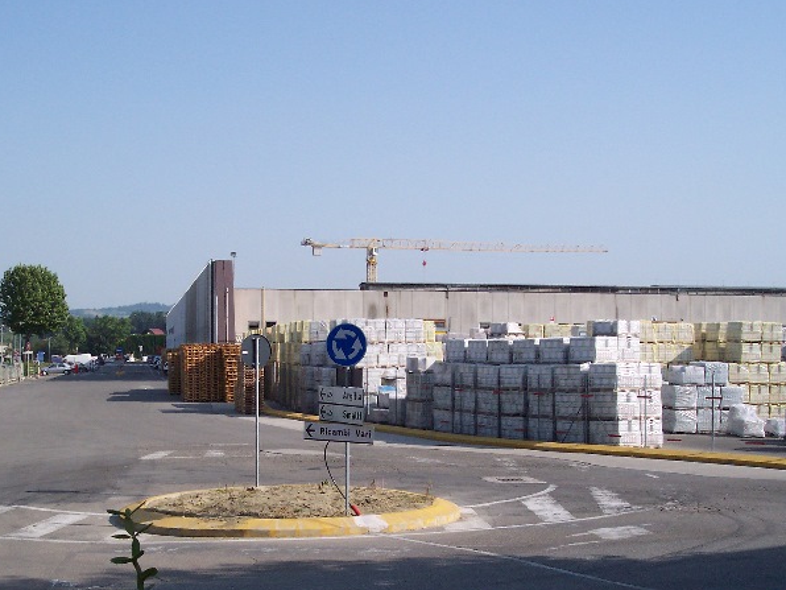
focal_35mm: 51
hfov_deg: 37.4
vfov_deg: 28.5
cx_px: 323
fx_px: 1158
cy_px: 350
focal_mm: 8
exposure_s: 1/700
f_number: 4.8
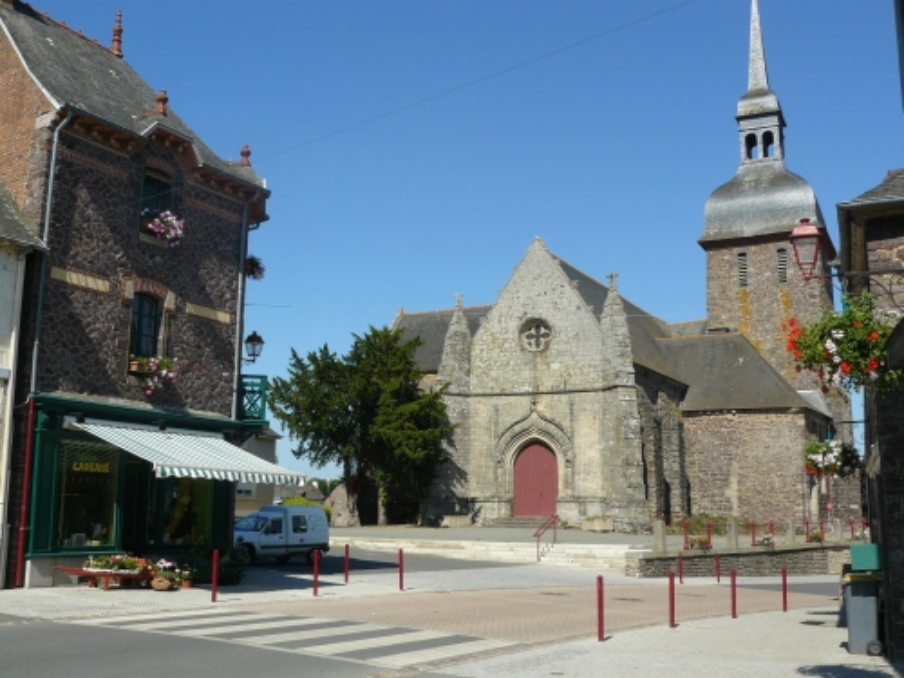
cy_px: 339
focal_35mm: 36
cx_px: 452
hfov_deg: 51.4
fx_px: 940
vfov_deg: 39.7
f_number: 5.6
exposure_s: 1/400
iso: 100
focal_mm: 6
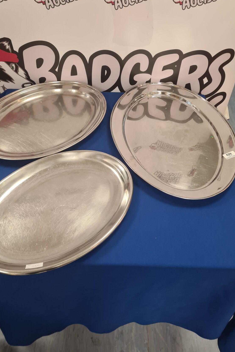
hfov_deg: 42.2
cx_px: 102
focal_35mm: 31
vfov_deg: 60.3
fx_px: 303
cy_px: 172
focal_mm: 5.4
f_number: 1.8
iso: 160
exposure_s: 1/50
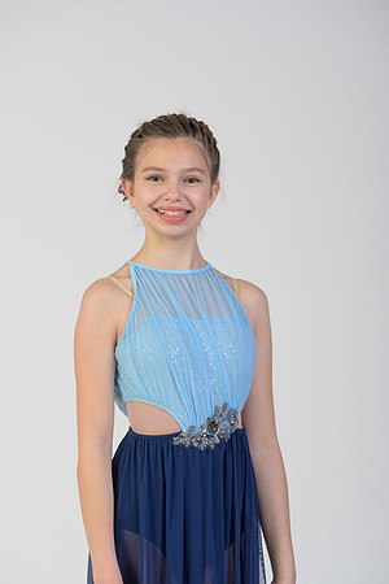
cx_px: 194
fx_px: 3241
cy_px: 292
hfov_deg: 6.9
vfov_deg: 10.3
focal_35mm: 200
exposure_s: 1/160
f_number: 7.1
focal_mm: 200
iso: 400
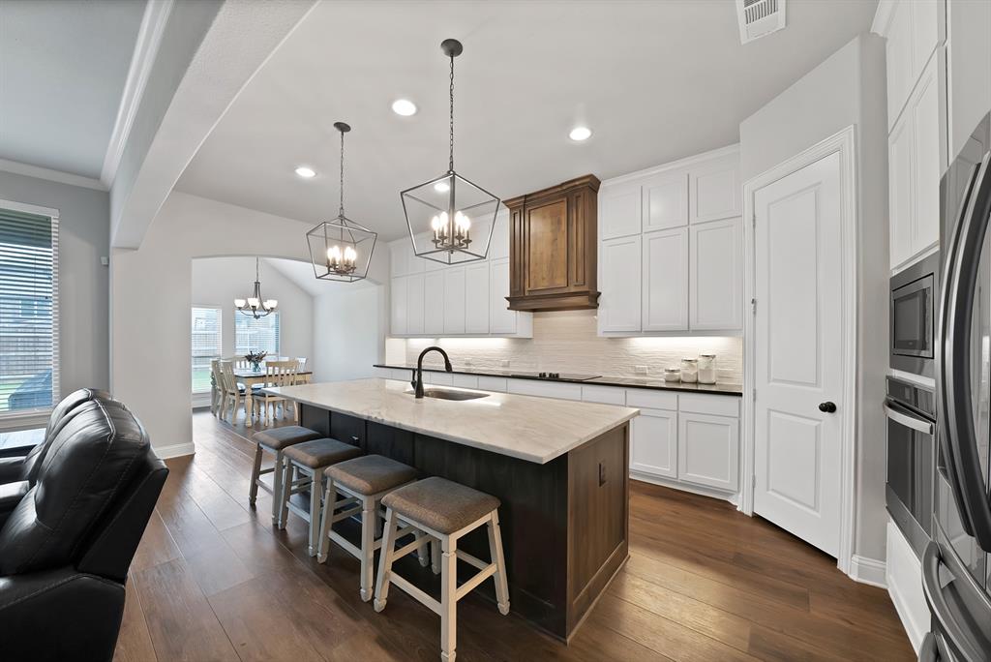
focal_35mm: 12
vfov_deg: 90.1
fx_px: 331
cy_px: 331
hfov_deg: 112.6
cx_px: 496
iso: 640
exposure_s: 1/3
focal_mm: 12
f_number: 9
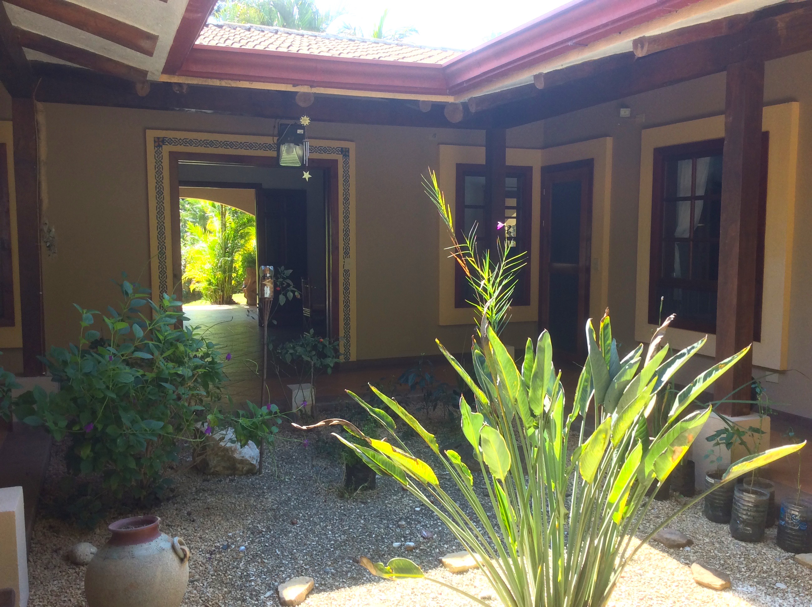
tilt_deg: -4.7
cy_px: 304
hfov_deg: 56.9
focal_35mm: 32
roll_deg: +1.7
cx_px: 406
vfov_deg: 44.1
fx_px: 750
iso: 32
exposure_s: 1/132
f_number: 2.4
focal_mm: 3.3
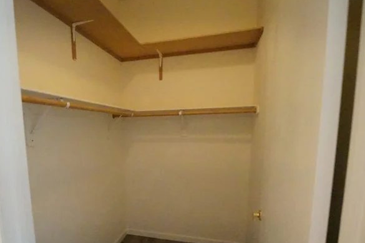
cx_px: 145
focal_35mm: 21
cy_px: 160
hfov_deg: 80.2
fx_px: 213
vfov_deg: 58.3
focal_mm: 12
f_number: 5
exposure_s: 1/250
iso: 25600
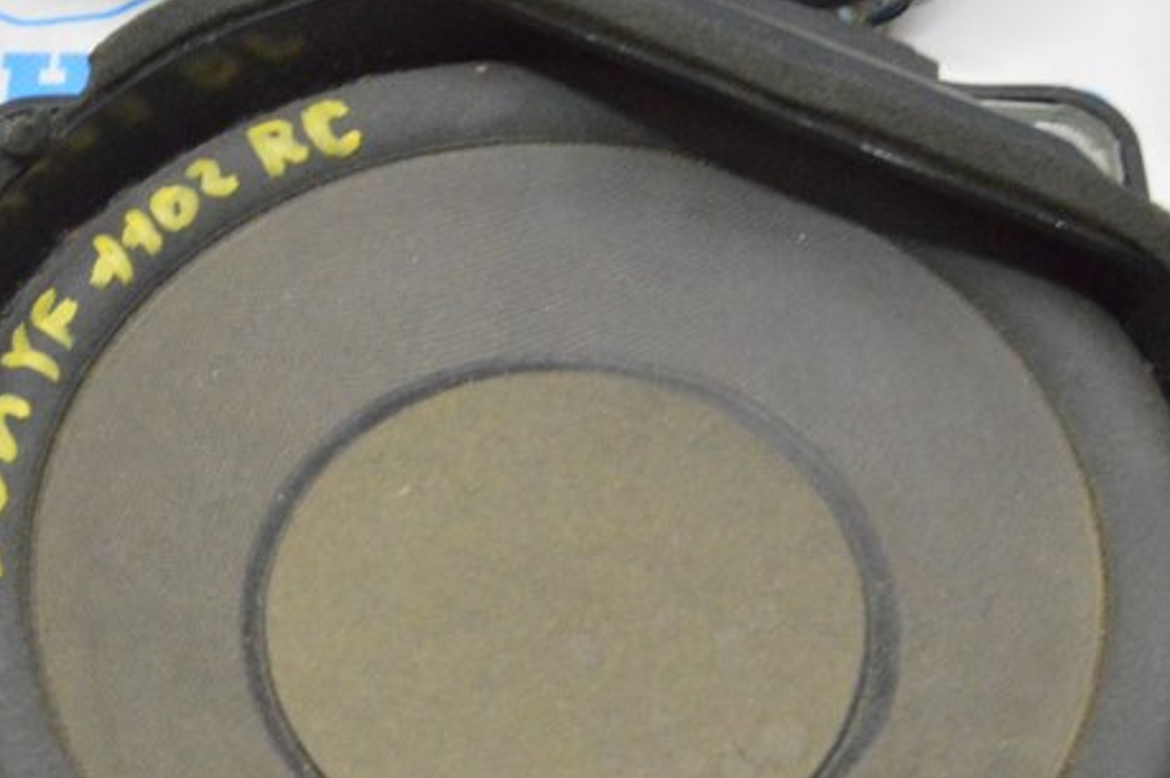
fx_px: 2824
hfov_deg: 23.4
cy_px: 486
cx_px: 464
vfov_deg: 15.7
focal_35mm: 87
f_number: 20
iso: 6400
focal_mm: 26
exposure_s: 1/15
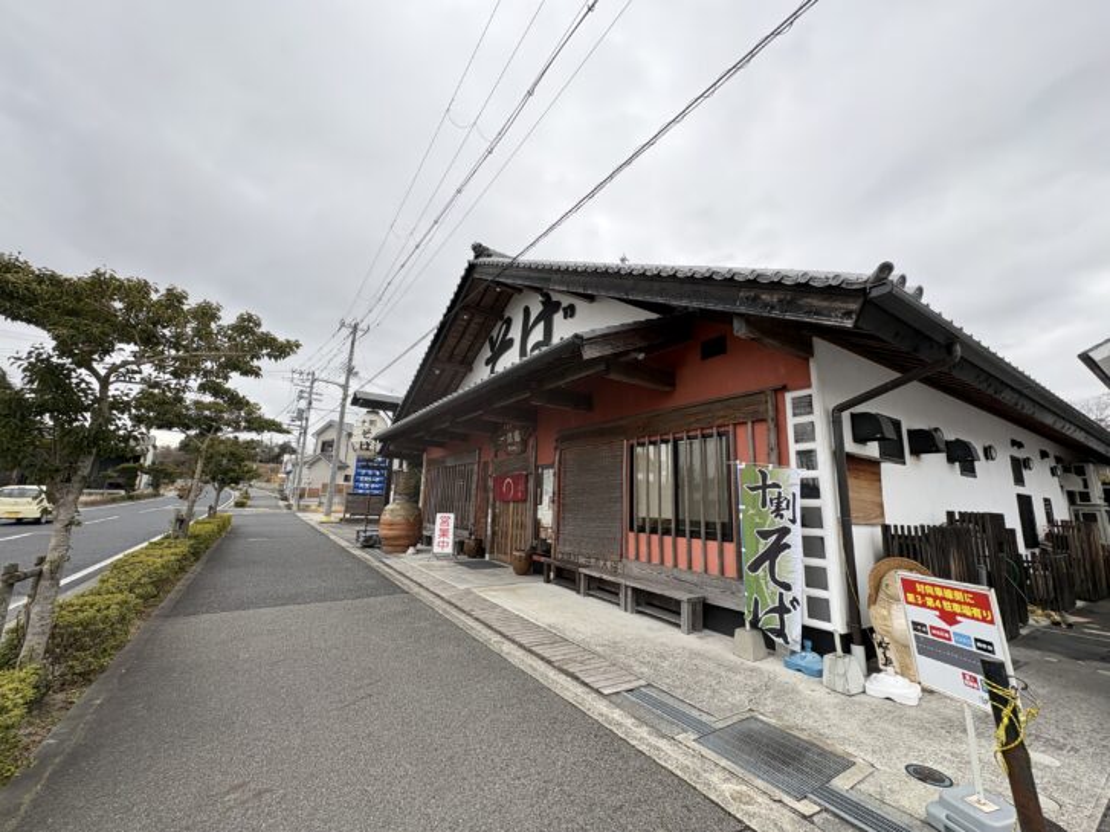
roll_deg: -1.2
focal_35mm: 14
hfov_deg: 102.1
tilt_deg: +13.4
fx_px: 449
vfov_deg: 85.7
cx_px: 555
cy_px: 416
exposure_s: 1/453
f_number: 2.2
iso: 64
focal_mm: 2.22
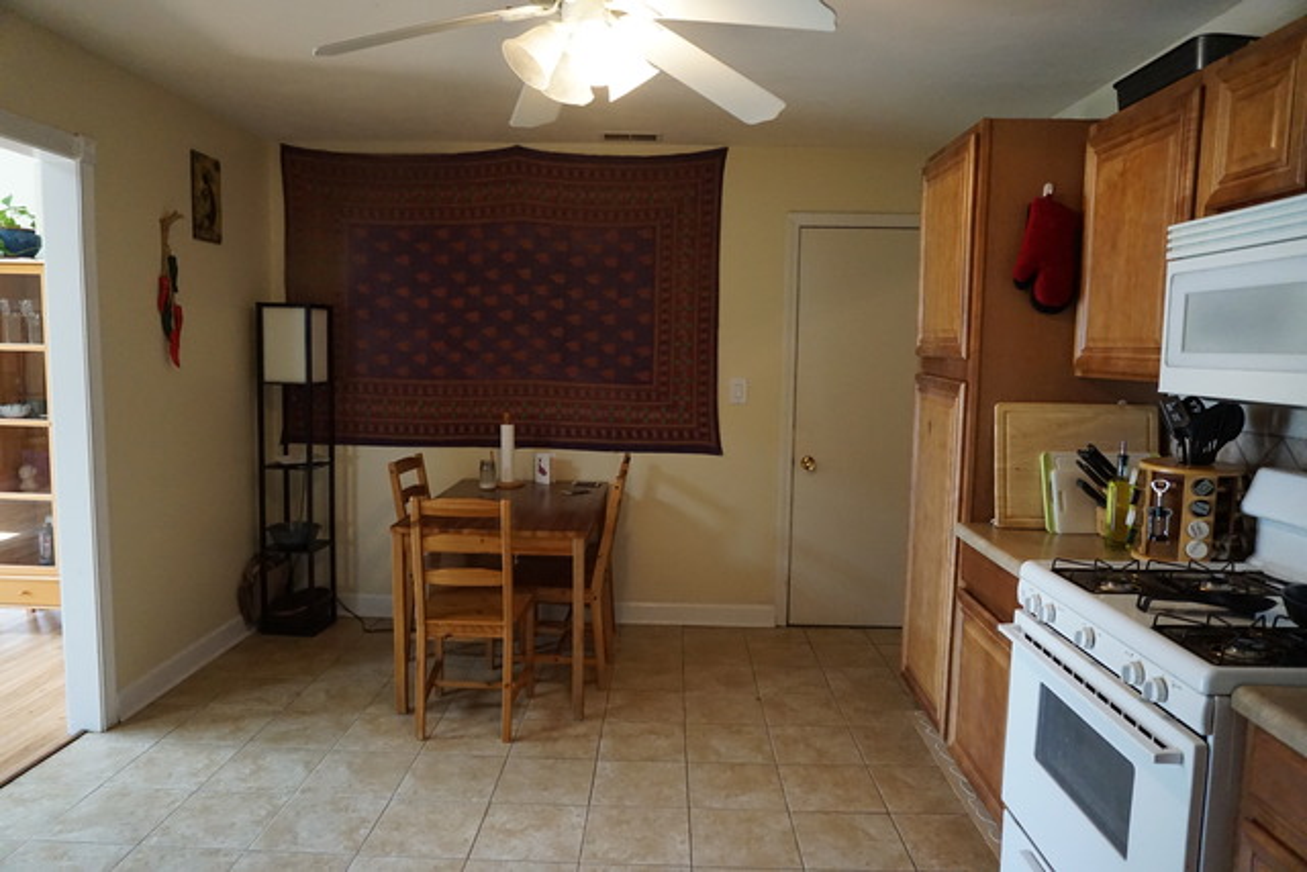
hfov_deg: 73.7
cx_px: 654
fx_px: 871
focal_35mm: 24
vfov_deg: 53.2
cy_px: 436
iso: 3200
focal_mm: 16
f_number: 3.5
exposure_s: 1/160
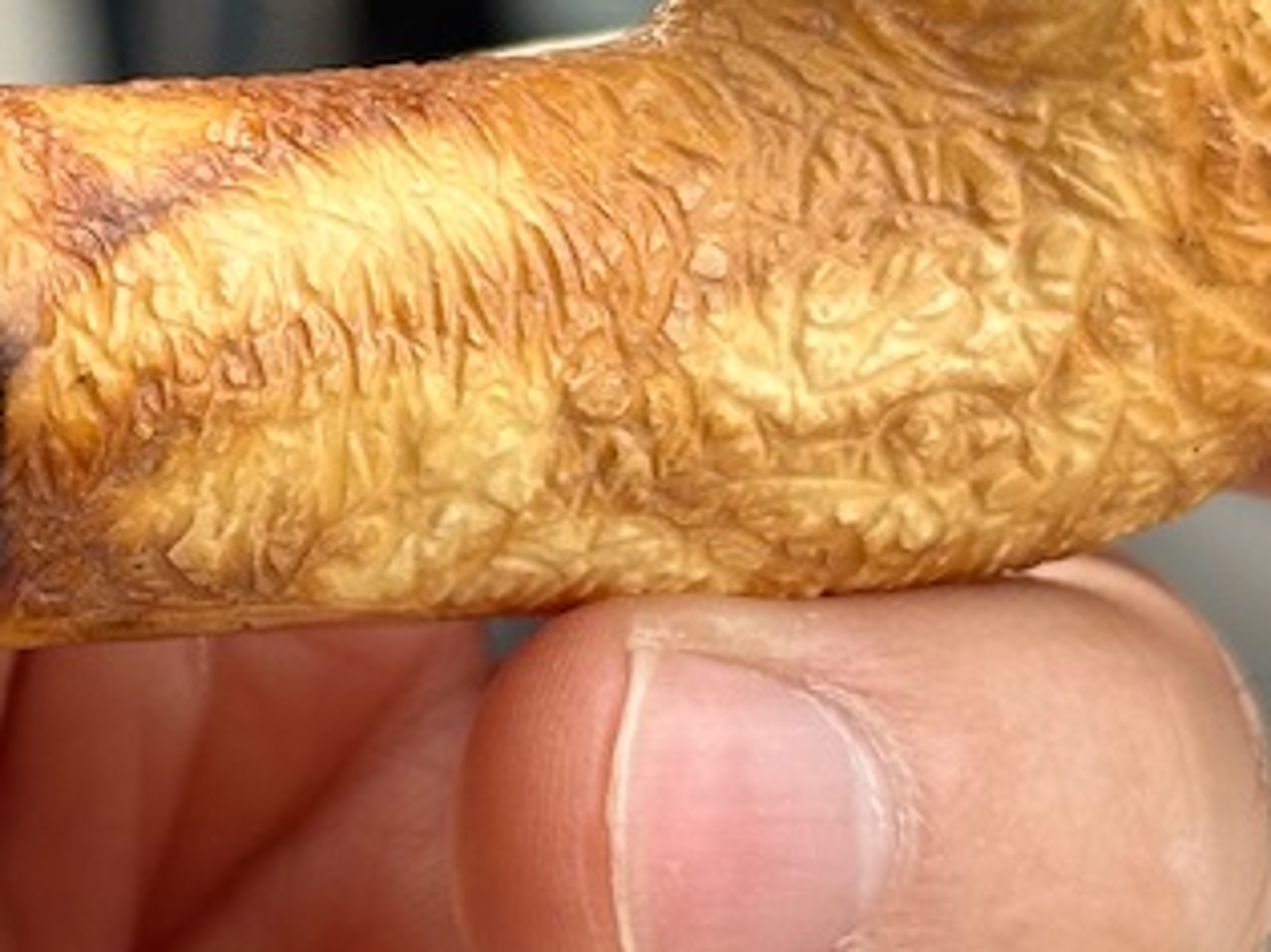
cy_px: -44
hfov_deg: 10.0
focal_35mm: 195
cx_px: -307
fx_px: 7157
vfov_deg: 7.6
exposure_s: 1/527
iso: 64
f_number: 1.78
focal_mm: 6.86
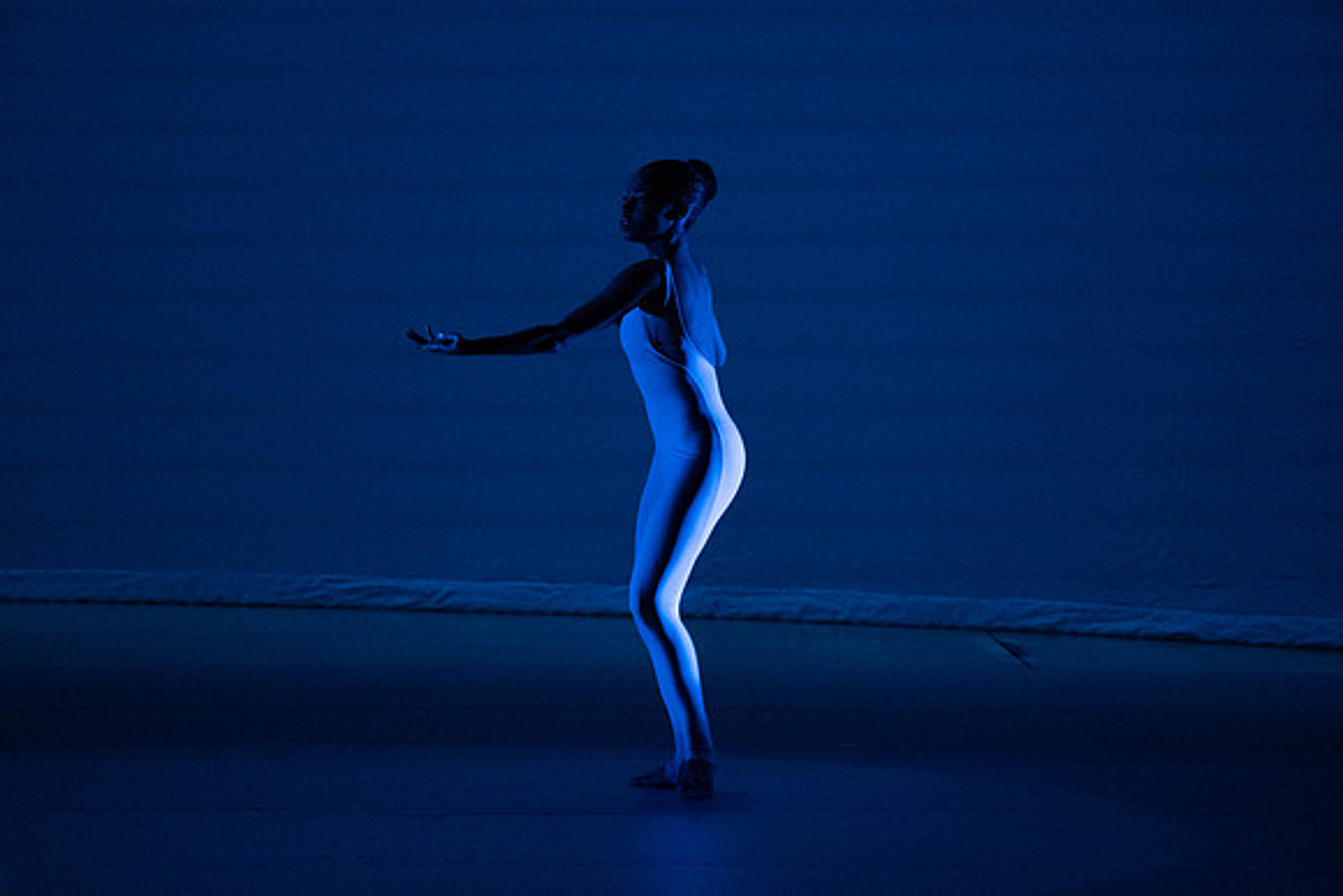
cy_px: 448
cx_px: 672
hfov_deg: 5.6
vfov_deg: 3.7
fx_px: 13806
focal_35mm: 370
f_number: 5.6
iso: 16000
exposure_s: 1/400
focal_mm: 370
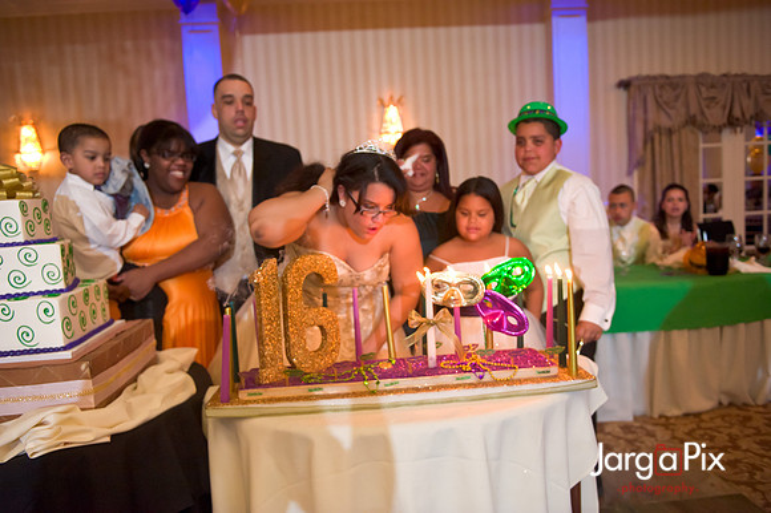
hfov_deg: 63.7
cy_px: 256
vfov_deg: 44.9
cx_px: 386
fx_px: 621
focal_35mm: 29
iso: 3200
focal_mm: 29
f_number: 3.2
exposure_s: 1/125
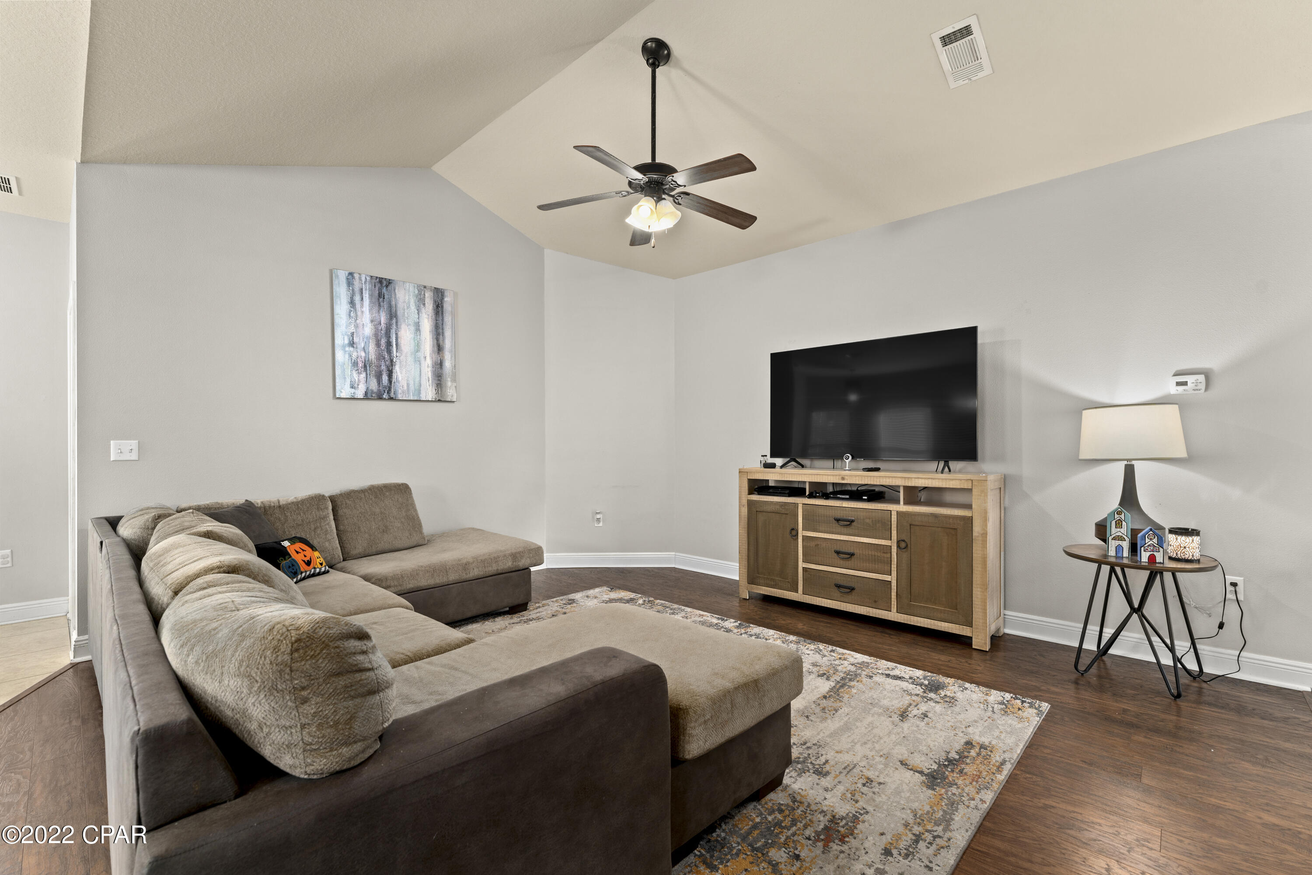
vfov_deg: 75.5
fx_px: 565
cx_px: 656
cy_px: 438
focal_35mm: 16
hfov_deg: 98.5
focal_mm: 15.5
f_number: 8
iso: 400
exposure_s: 1
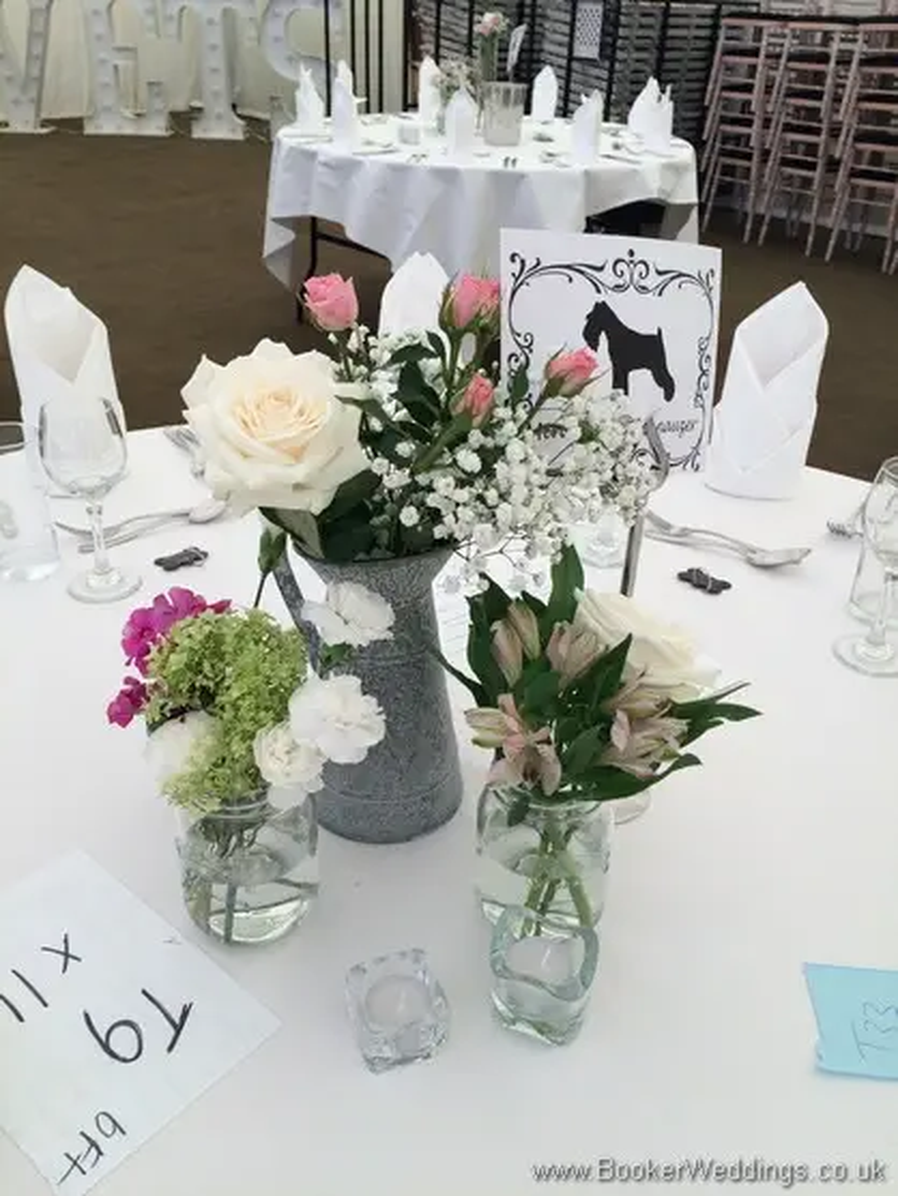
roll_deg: -0.3
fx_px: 1003
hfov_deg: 48.2
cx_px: 449
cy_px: 598
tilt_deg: -30.8
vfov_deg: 61.6
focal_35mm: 29
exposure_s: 1/131
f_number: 2.2
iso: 32
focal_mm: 4.15
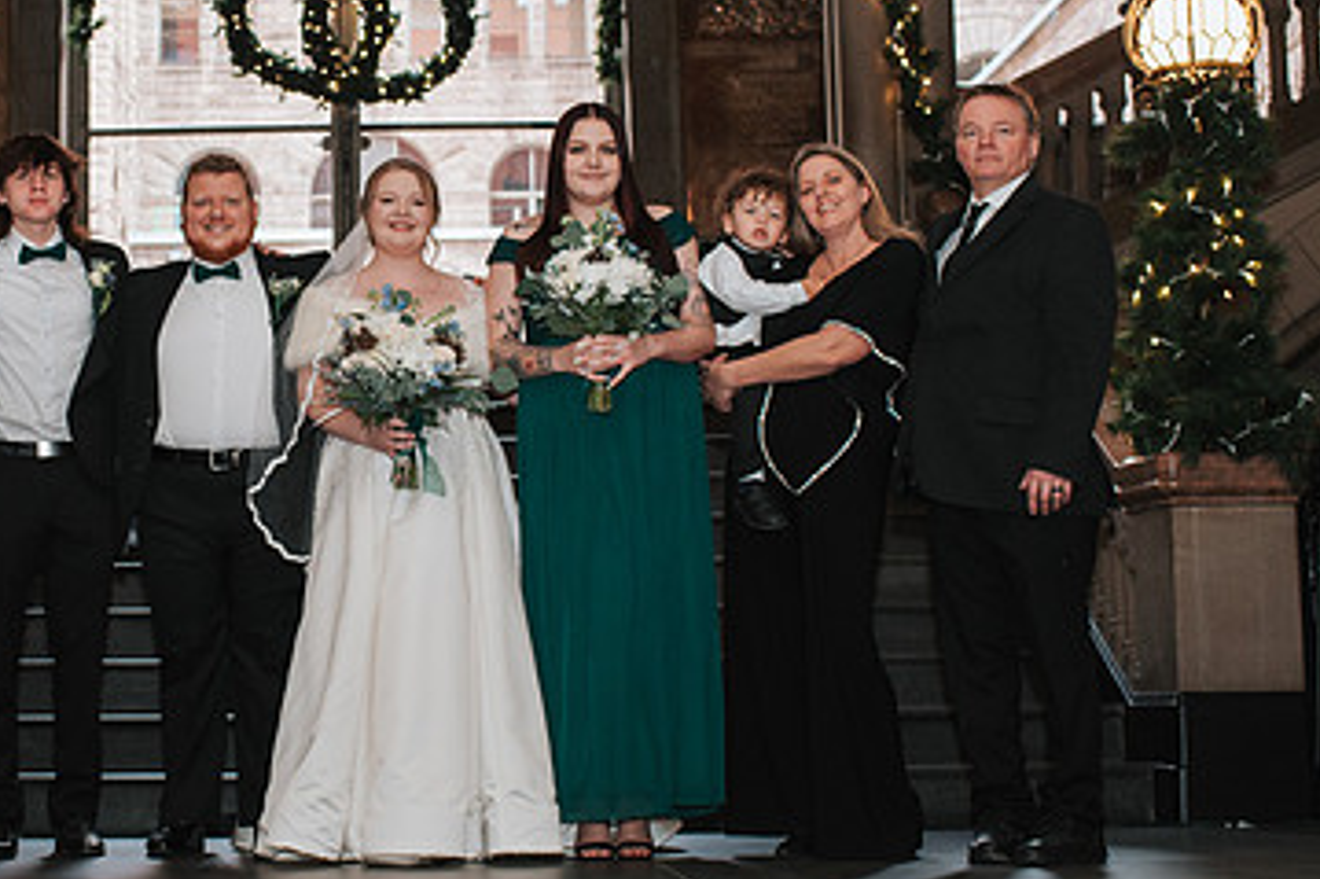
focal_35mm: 73
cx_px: 239
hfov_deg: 27.1
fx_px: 2675
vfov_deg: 18.6
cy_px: 382
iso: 1000
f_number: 3.5
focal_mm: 35
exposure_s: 1/200
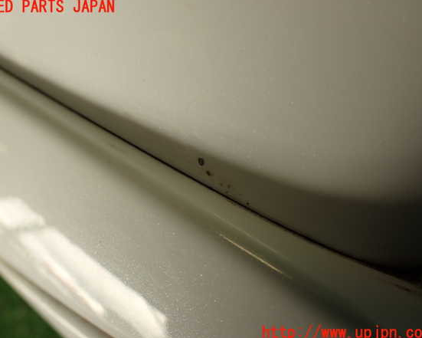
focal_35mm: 34
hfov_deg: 52.8
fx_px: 425
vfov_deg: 43.4
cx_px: 205
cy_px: 170
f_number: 3.2
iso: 100
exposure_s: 1/80
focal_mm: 5.79
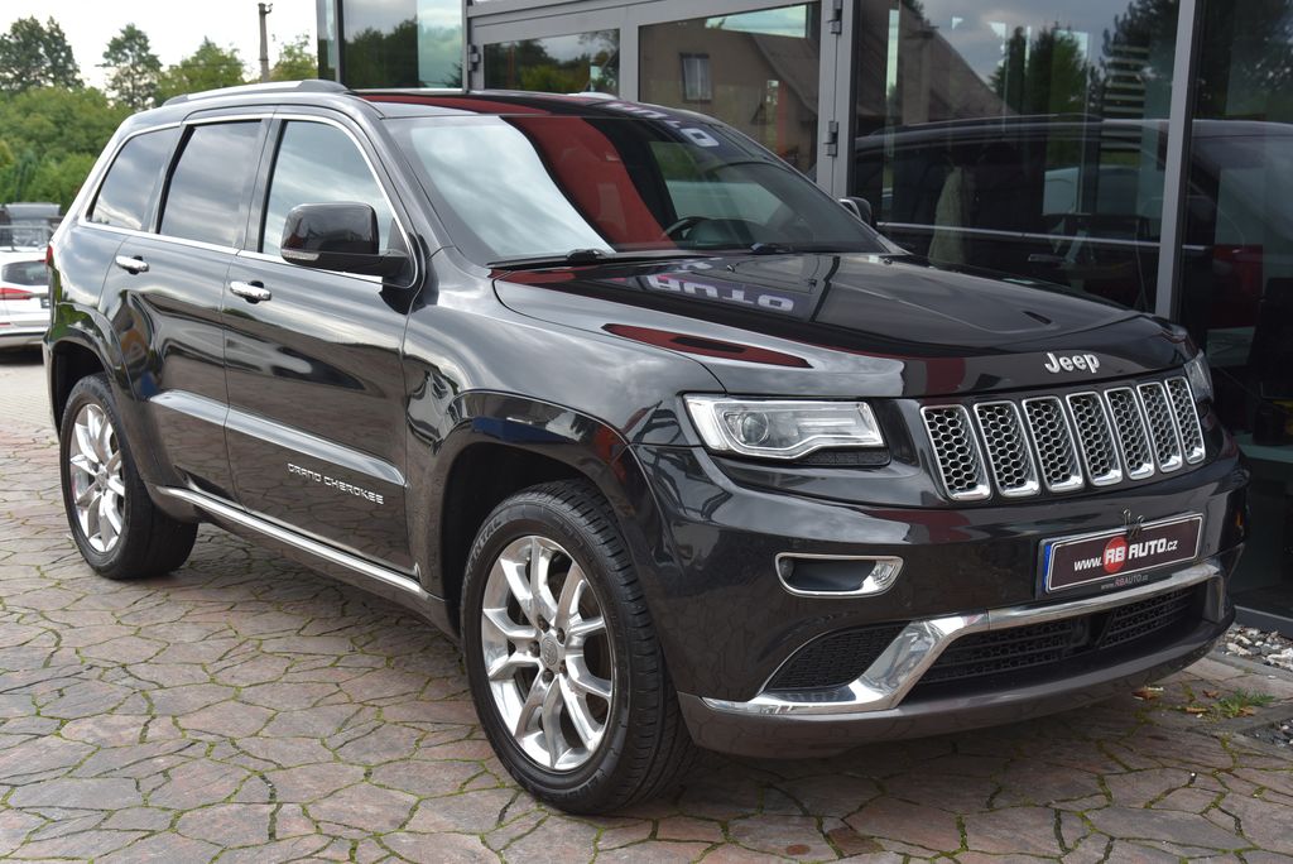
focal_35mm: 46
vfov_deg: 29.3
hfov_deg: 42.7
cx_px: 646
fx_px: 1653
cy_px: 432
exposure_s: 1/200
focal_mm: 46
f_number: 7.1
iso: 500
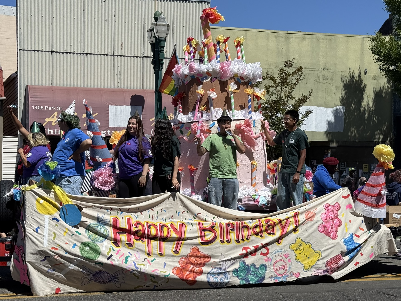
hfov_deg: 34.9
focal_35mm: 55
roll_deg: +0.1
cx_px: 192
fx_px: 637
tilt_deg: +2.2
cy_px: 158
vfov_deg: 26.6
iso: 64
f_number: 1.78
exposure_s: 1/7874
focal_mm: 6.76
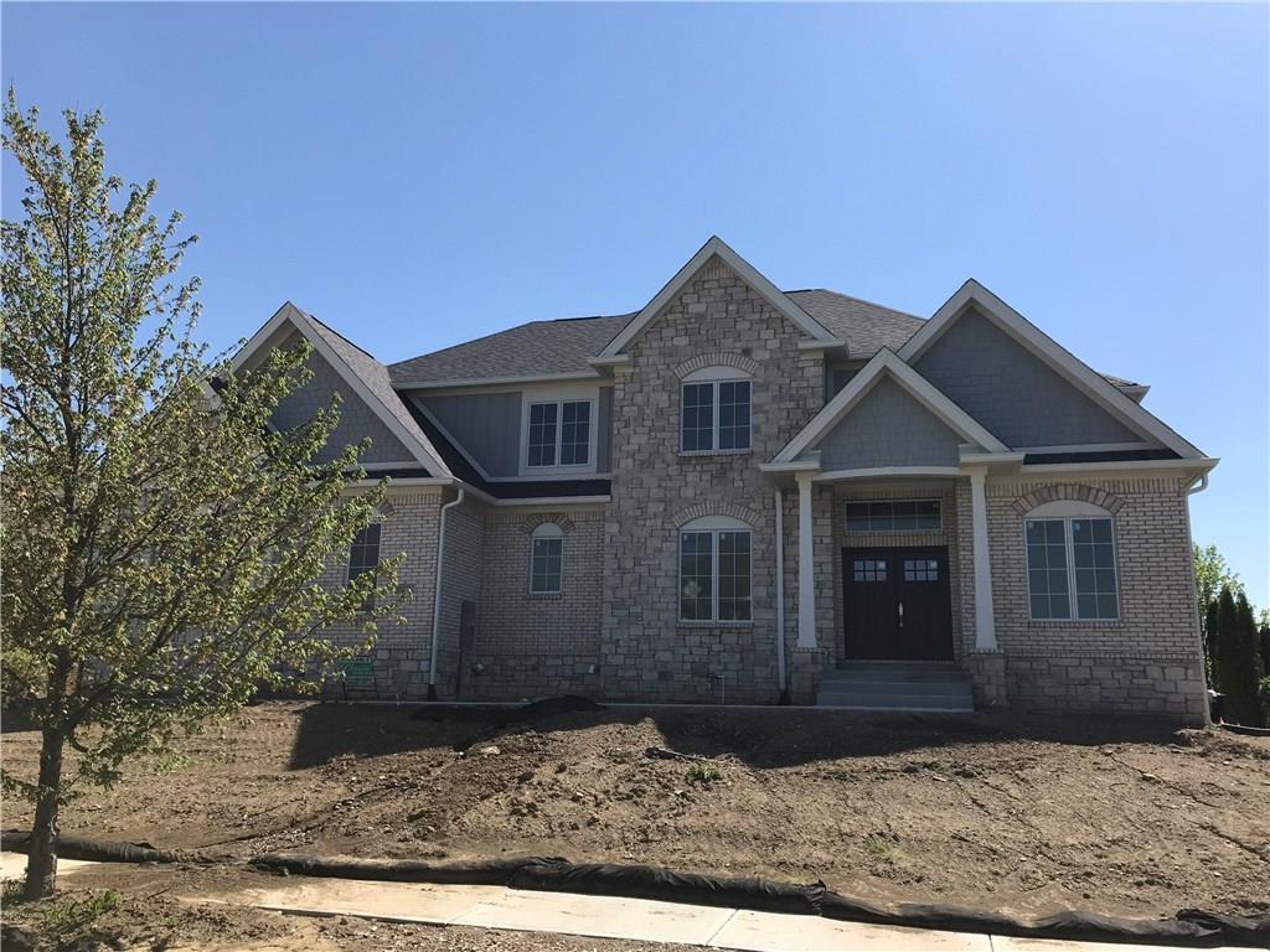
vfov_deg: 49.7
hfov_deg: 63.4
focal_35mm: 28
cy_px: 476
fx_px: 1027
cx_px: 635
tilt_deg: +14.2
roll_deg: -1.3
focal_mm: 3.99
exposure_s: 1/2740
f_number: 1.8
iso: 20
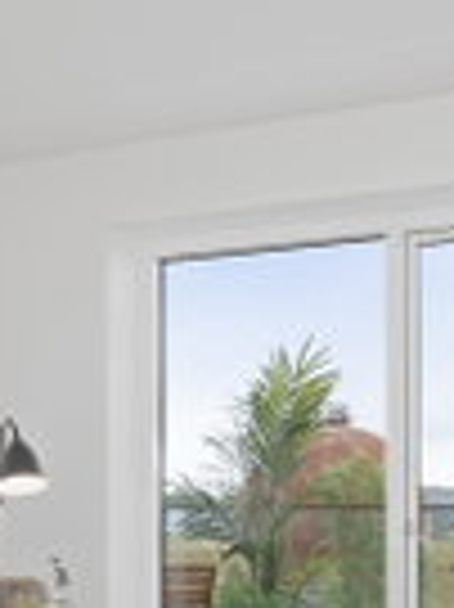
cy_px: 493
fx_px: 1051
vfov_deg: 31.3
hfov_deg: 24.2
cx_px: 126
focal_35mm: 60
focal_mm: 14
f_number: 8
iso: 200
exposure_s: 1/5
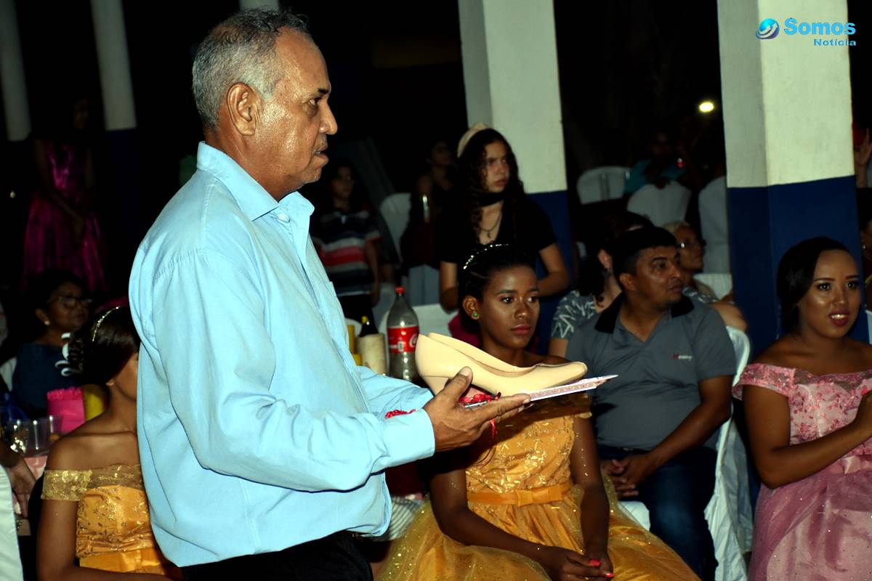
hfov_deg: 24.2
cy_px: 290
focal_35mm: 84
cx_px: 436
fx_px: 2035
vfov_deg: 16.3
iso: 1000
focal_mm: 56
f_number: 4.8
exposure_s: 1/100
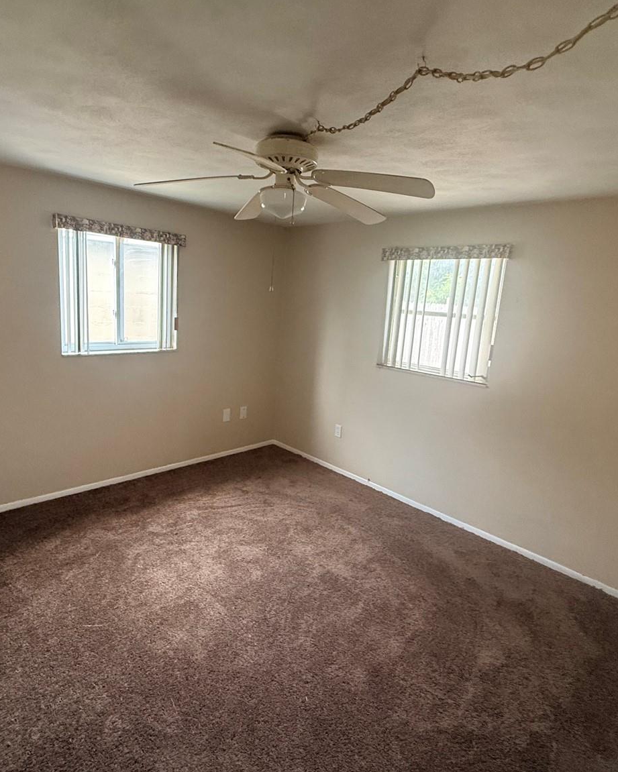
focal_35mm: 19
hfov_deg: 70.8
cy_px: 378
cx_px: 286
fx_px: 434
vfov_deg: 83.3
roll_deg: -3.3
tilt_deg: -11.1
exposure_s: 1/99
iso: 250
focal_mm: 2.22
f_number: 2.2
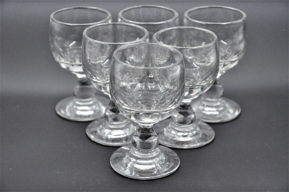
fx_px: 698
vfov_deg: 15.7
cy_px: 96
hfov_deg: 23.4
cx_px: 144
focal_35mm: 87
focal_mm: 58
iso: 3200
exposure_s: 1/1600
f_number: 5.6
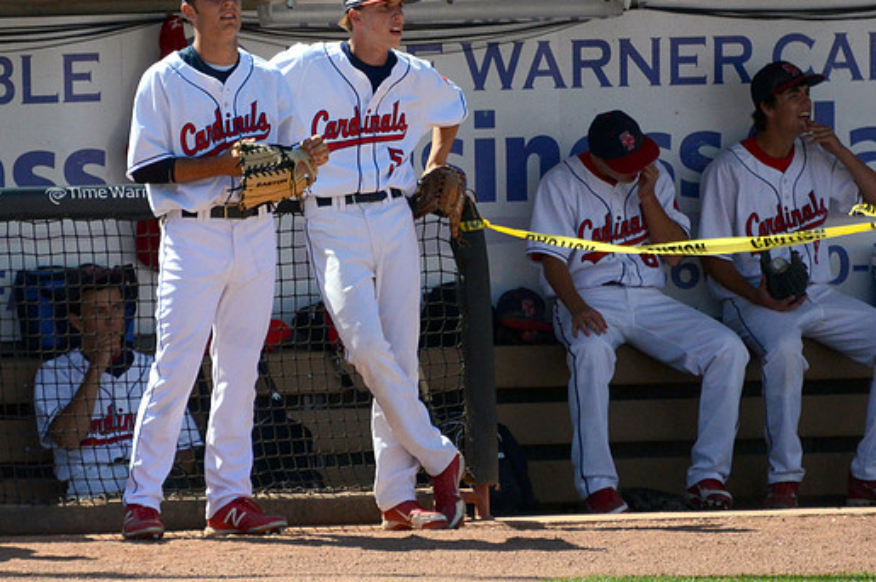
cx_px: 447
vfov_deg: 2.7
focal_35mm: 507
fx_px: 12321
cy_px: 263
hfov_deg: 4.1
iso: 1250
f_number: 5.6
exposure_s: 1/8000
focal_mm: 300
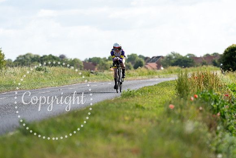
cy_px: 79
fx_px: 1259
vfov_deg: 7.2
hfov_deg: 10.7
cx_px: 118
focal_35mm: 192
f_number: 4
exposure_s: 1/1000
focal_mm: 191
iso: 100
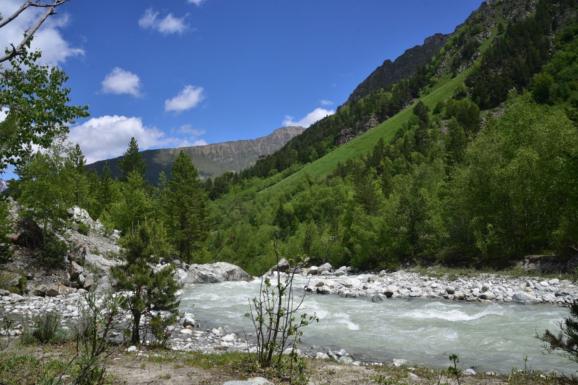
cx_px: 289
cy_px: 192
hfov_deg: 39.6
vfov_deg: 27.0
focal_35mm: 50
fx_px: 803
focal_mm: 50
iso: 160
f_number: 16
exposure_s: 1/160
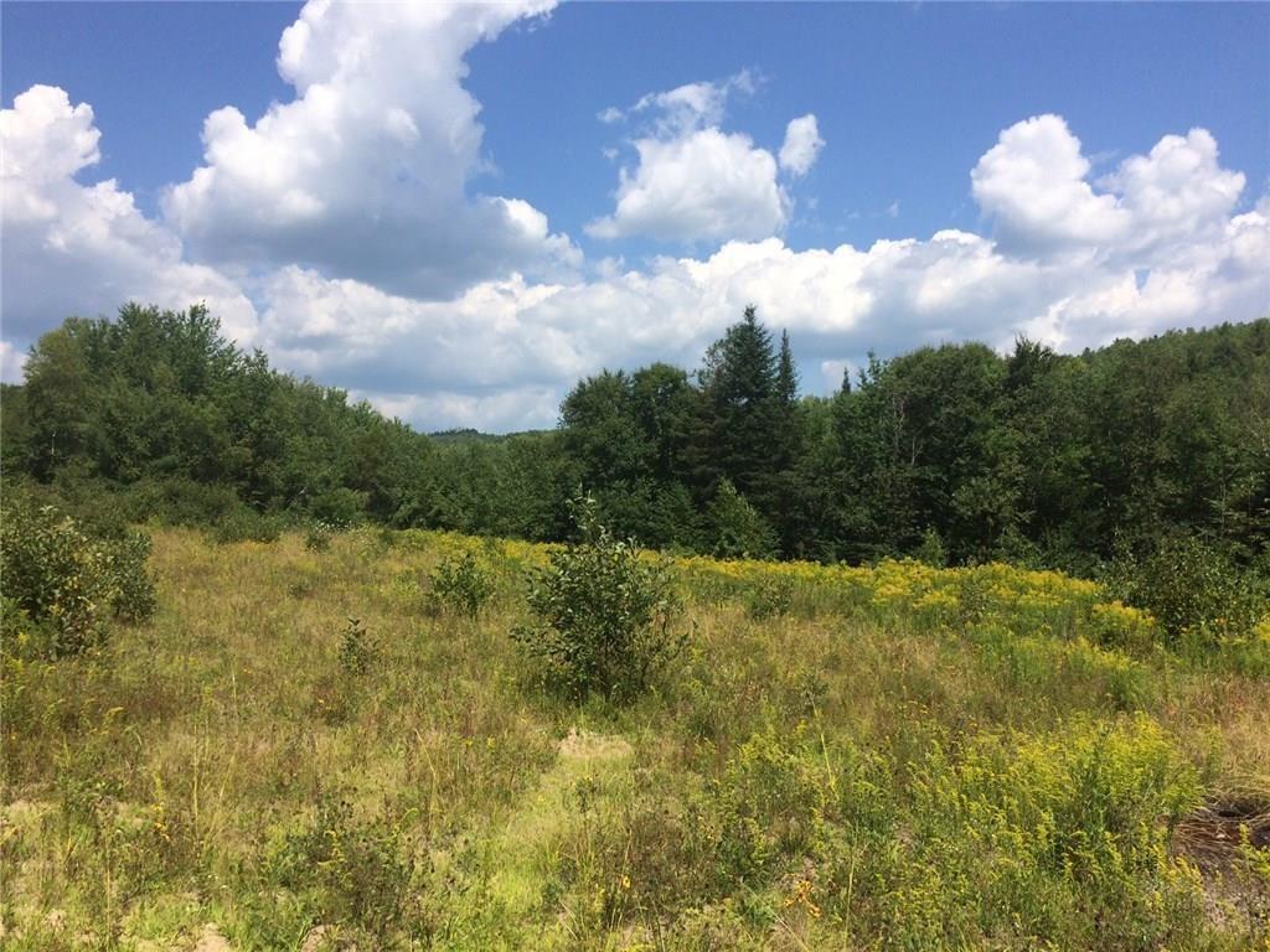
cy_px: 476
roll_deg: -0.3
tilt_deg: +0.5
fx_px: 1064
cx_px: 635
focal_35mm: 29
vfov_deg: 48.2
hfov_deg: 61.7
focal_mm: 4.15
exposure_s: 1/2933
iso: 32
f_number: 2.2
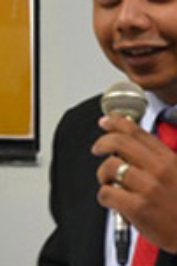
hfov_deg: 14.9
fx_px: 658
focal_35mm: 89
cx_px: 203
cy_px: 192
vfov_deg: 22.7
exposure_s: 1/30
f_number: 3.8
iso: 400
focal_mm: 20
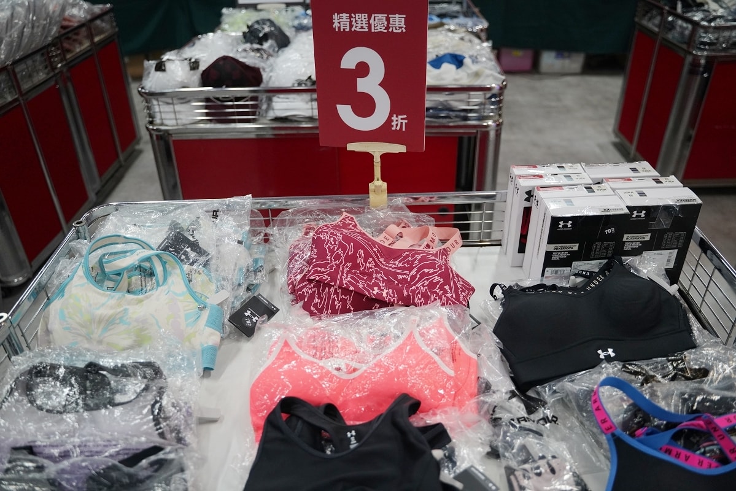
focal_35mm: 28
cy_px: 246
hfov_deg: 65.5
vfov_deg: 46.4
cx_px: 368
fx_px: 573
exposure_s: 1/160
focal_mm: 28
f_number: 2.8
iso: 1600
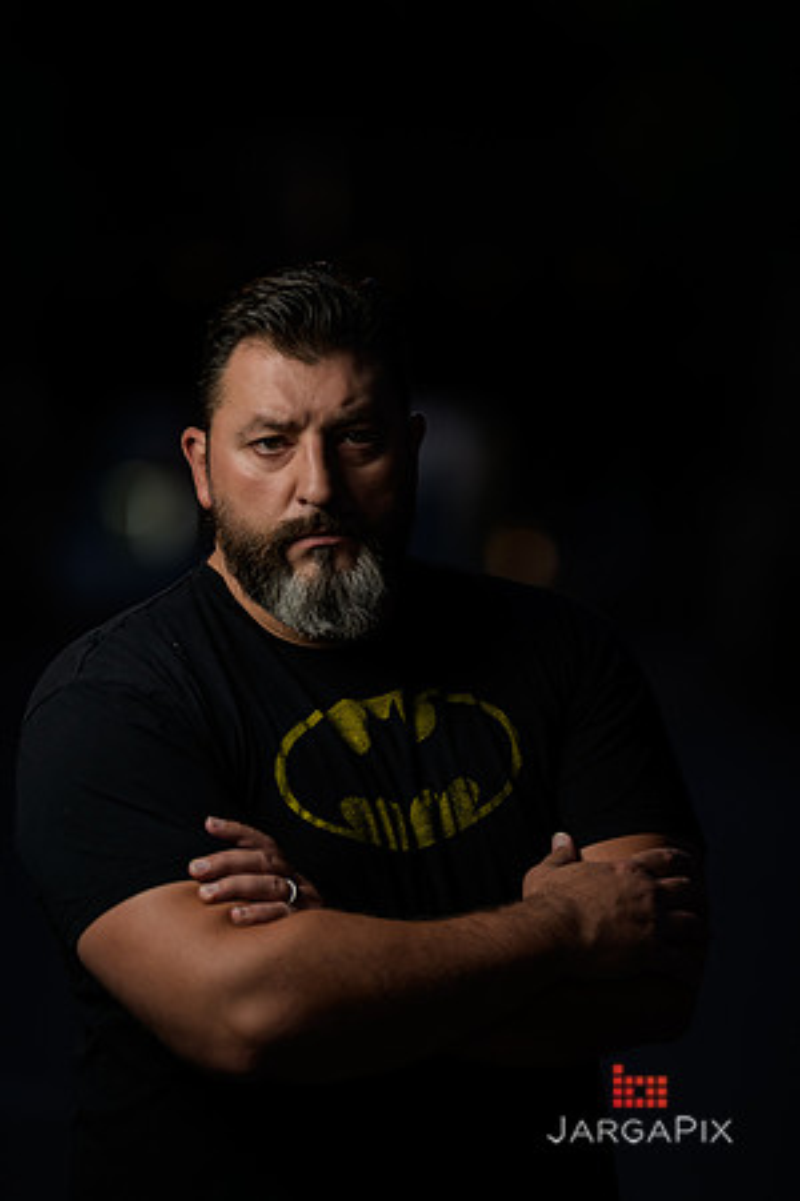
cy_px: 600
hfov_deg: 10.2
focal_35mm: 135
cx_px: 400
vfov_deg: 15.2
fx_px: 4500
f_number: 2
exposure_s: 1/125
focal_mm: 135
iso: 200
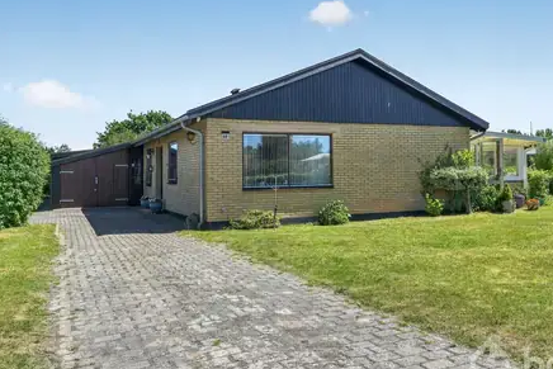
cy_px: 133
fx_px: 507
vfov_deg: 39.7
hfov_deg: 57.0
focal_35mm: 33
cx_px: 318
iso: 400
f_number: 8
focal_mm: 24
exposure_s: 1/200
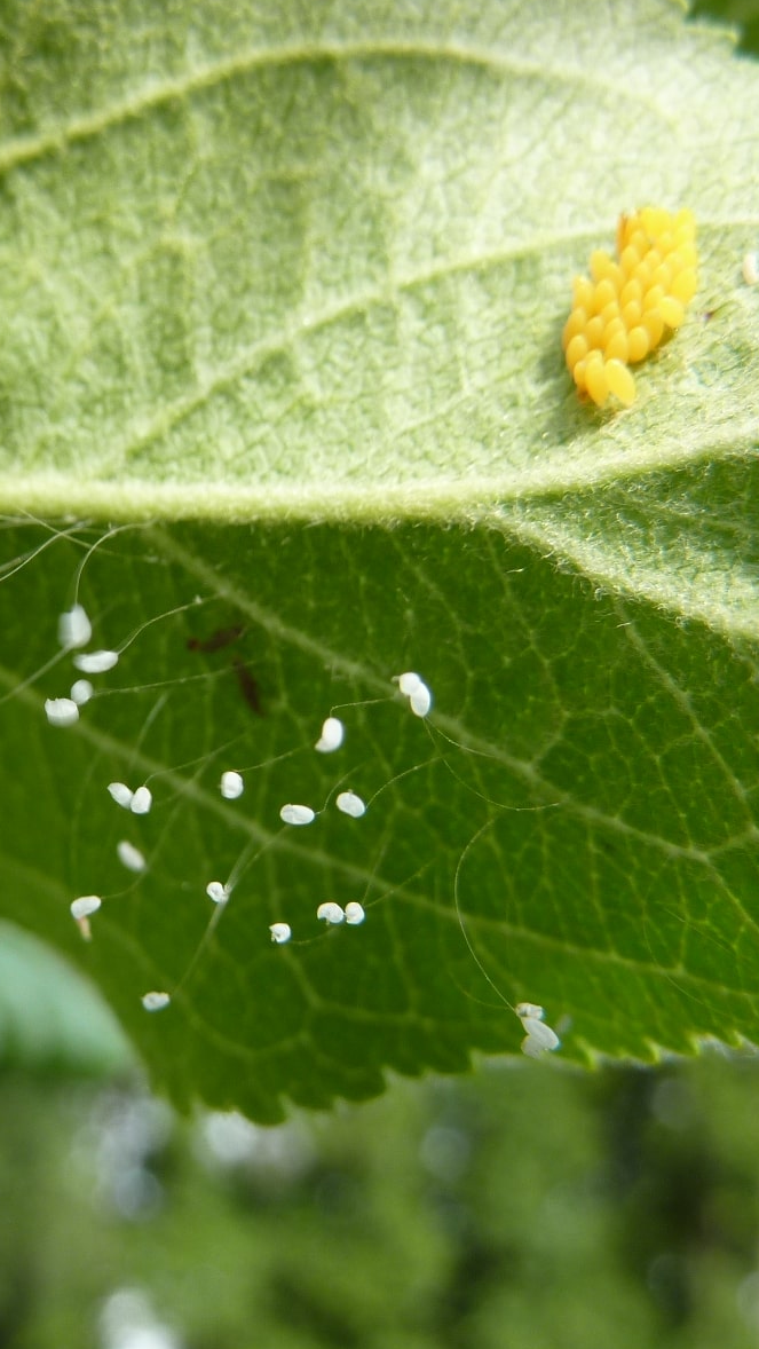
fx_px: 1323
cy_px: 674
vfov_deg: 54.0
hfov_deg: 31.0
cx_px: 128
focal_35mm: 37
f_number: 3.5
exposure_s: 1/125
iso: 80
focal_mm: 4.1
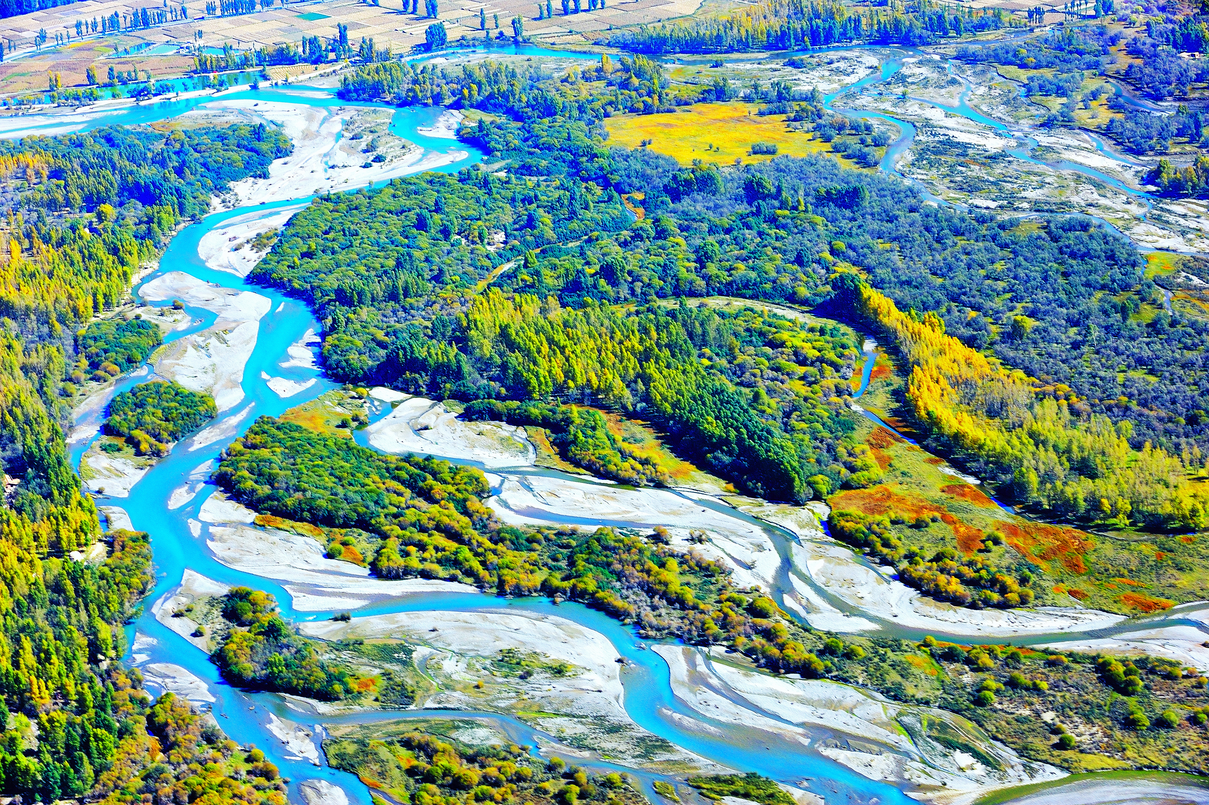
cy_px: 402
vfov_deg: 16.6
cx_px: 604
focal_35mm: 82
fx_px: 2752
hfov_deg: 24.8
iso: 200
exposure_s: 1/60
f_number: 11
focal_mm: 82
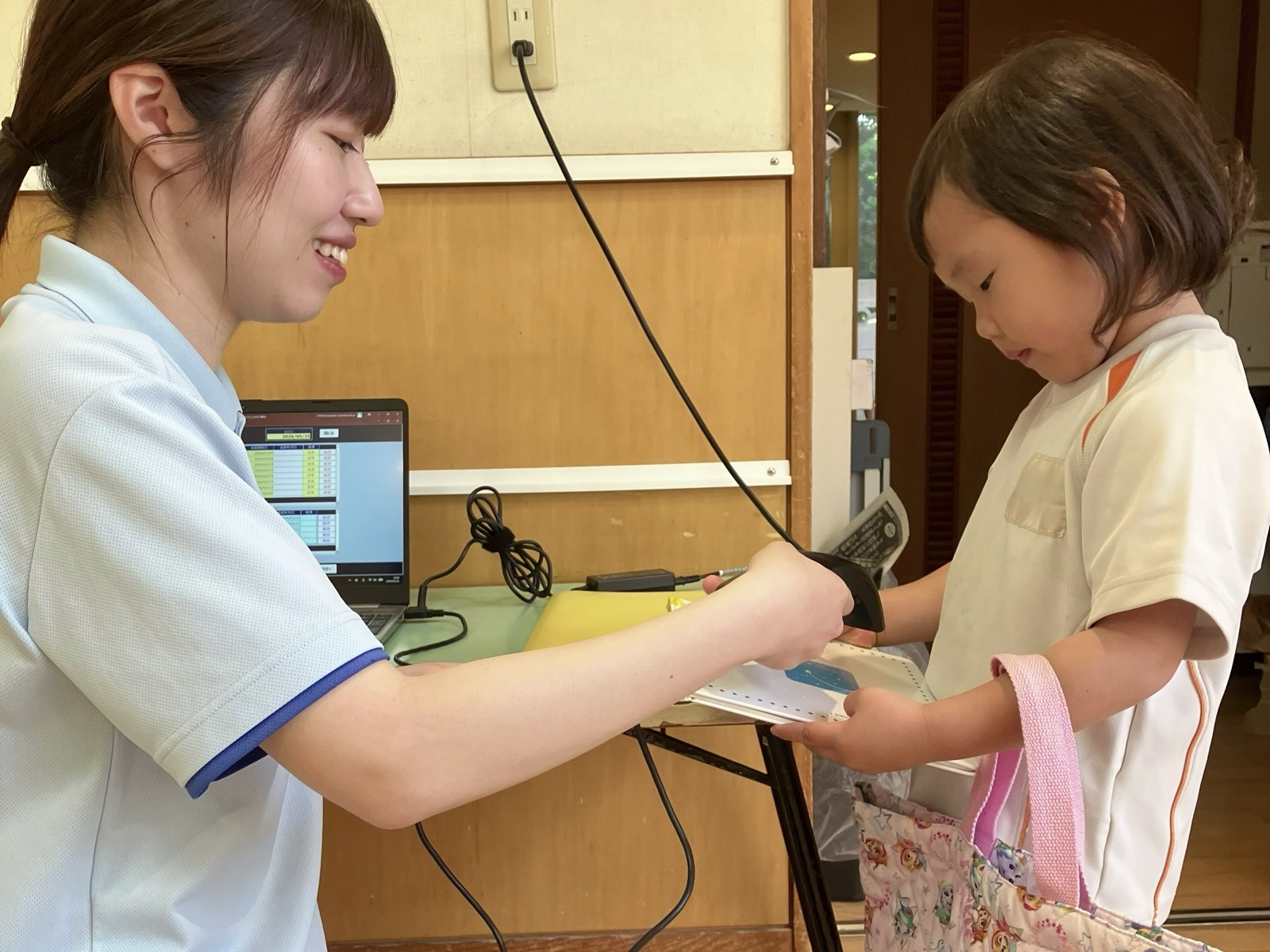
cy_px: 476
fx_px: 1027
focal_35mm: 28
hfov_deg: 63.4
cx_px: 635
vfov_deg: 49.7
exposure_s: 1/120
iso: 80
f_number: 1.8
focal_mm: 3.99
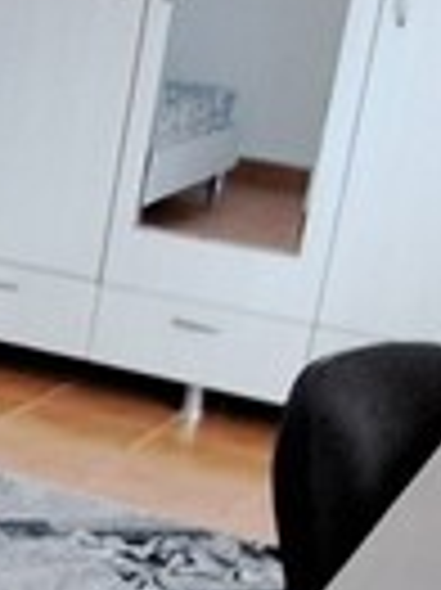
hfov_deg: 12.5
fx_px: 1735
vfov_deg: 19.3
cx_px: -486
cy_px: 315
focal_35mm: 102
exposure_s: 1/25
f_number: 2.2
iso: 320
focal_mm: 1.74
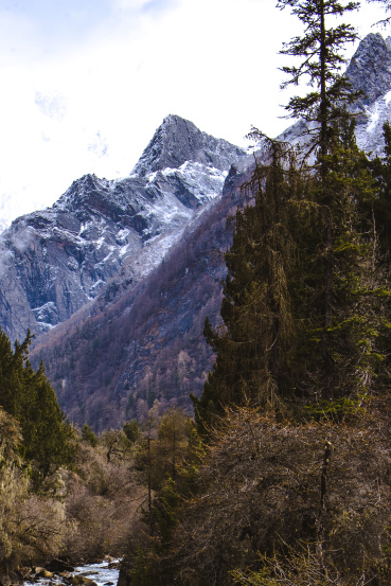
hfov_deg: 17.8
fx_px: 1237
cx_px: 79
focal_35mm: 76
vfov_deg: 25.2
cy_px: 599
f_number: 16
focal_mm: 35
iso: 100
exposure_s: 1/50
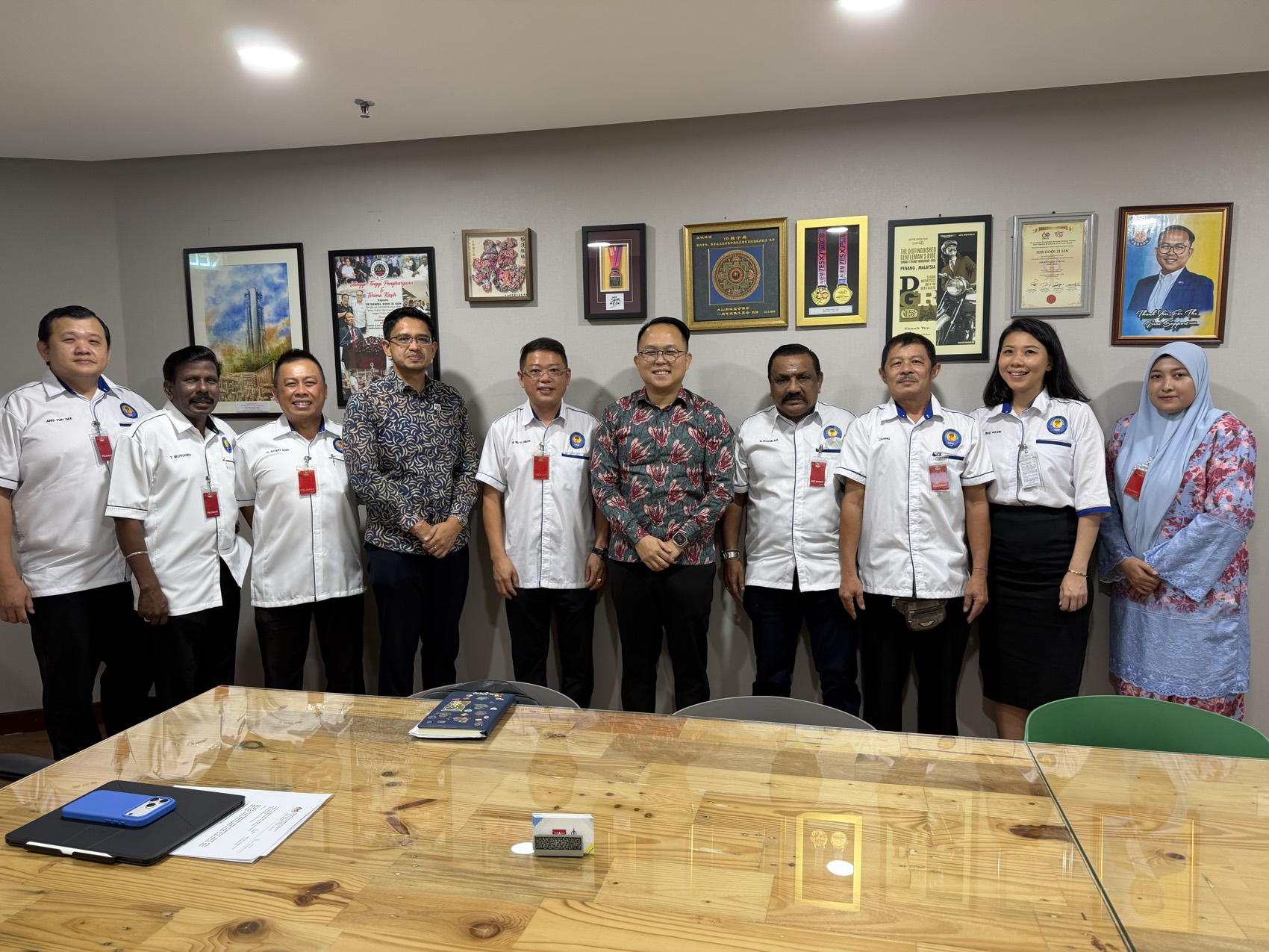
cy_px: 476
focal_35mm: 24
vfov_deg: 56.8
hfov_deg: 71.6
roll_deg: +1.1
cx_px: 634
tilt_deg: -5.6
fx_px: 880
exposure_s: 1/50
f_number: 1.78
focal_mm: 6.76
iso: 125
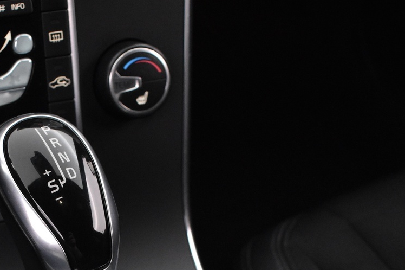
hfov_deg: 30.2
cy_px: 292
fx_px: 731
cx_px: 76
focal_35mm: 65
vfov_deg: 20.0
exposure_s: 1/30
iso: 2800
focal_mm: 20
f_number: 3.5
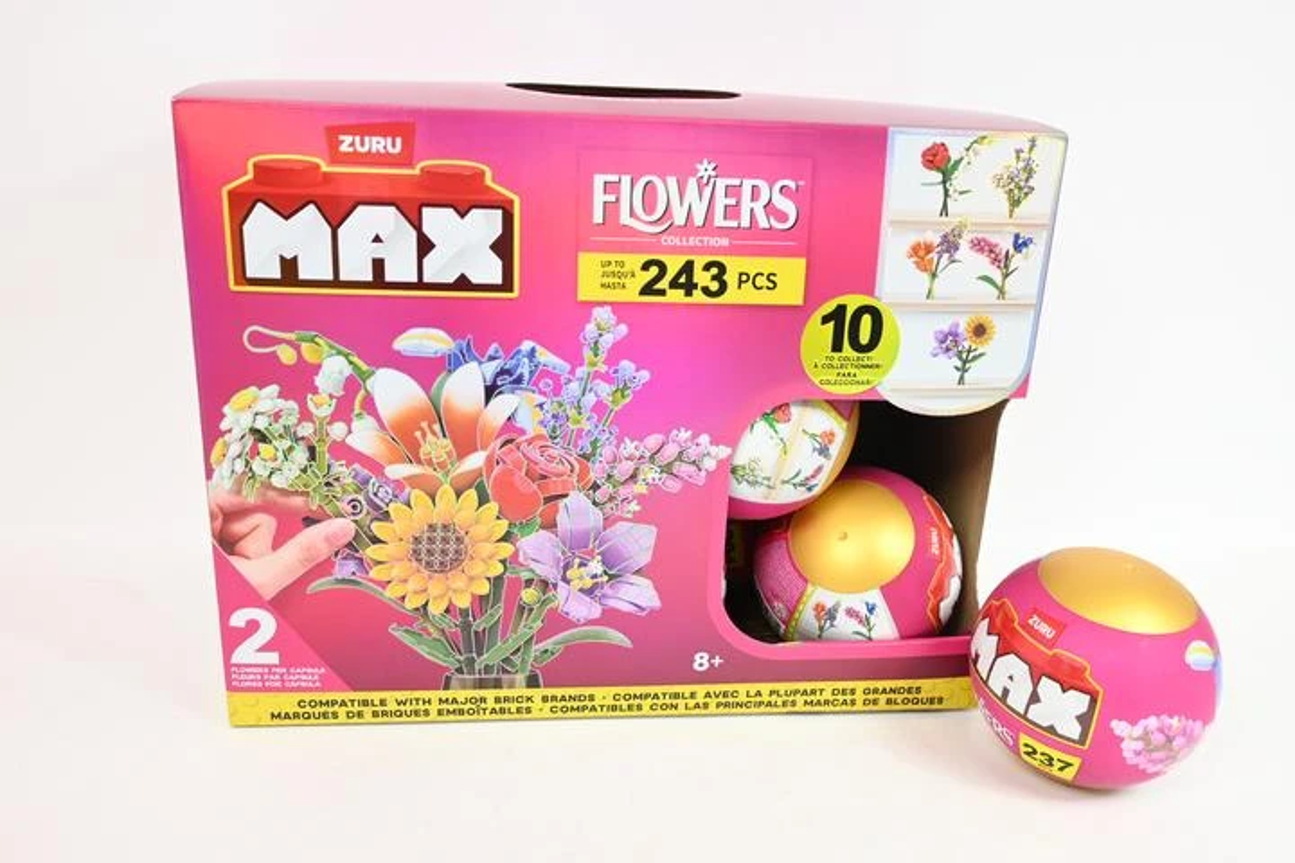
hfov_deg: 60.7
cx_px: 648
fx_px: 1106
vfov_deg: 42.6
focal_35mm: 31
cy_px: 432
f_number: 3.8
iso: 560
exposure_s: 1/125
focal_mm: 20.5
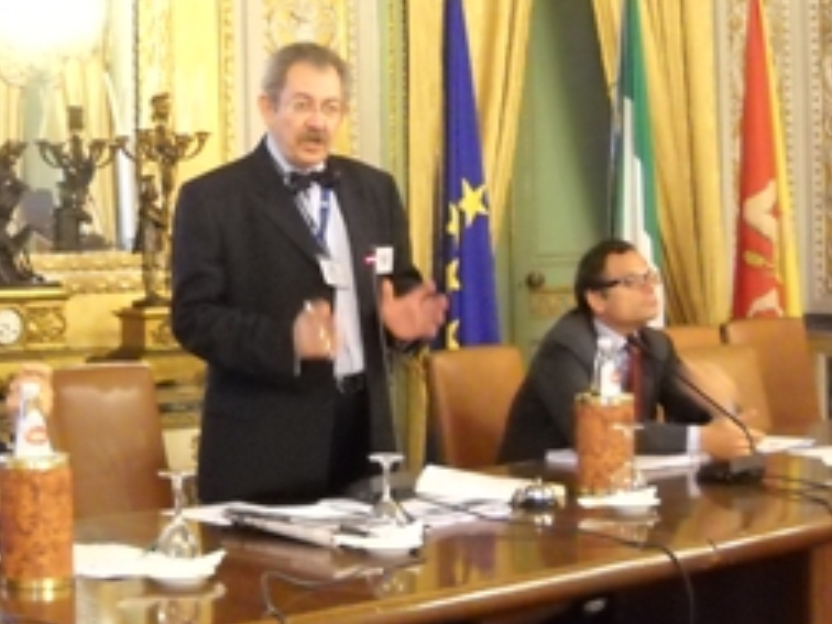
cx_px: 291
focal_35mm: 73
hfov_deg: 26.6
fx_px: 1755
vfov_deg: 20.2
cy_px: 291
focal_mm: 6.72
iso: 800
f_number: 3.1
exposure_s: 1/14
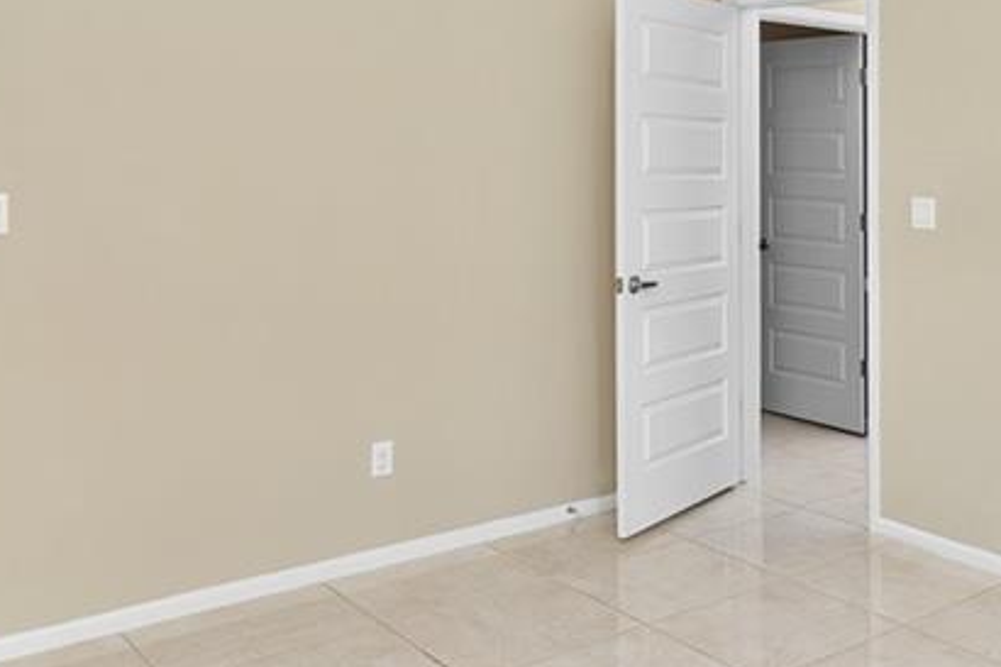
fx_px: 1112
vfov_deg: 33.0
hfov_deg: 44.9
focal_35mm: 40
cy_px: 199
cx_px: 864
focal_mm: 16
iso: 320
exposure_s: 1/6
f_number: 8
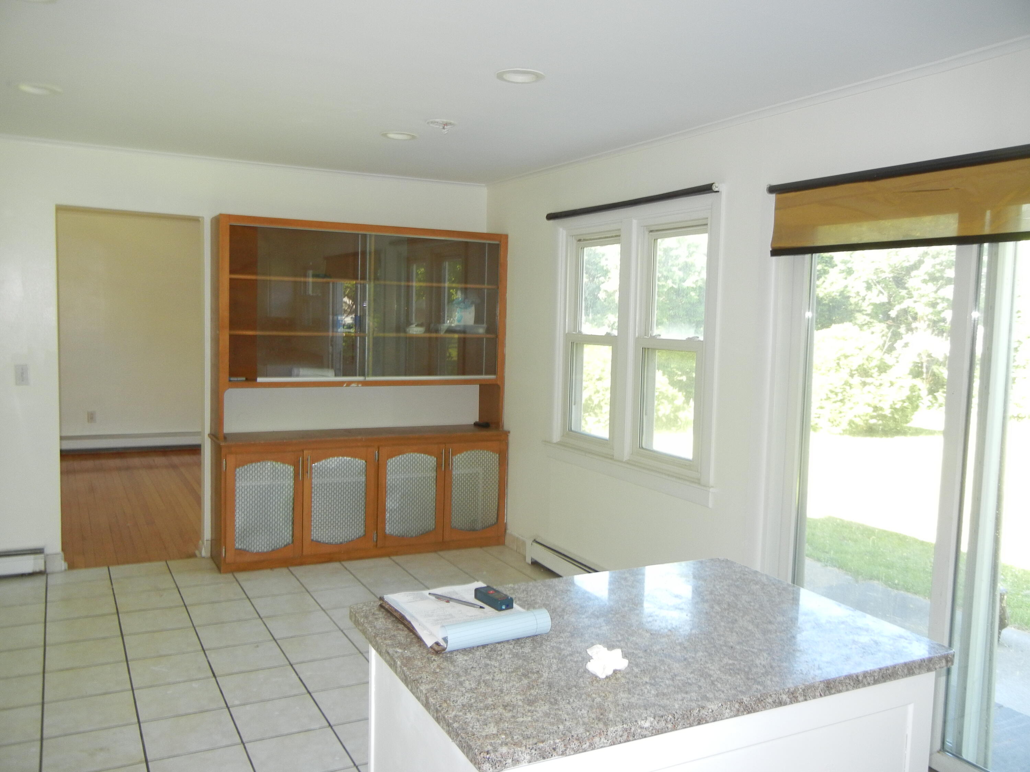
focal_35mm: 30
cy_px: 386
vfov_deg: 46.8
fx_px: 893
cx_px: 515
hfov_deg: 60.0
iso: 200
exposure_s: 1/30
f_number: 3.5
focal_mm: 5.4
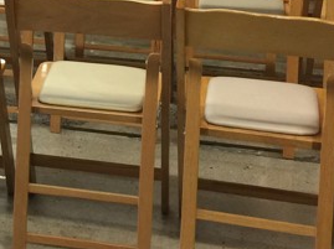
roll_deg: -0.5
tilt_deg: -12.3
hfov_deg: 17.3
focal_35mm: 108
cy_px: -77
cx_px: -84
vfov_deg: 13.2
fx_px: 1041
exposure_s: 1/15
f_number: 2.2
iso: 40
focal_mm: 4.15
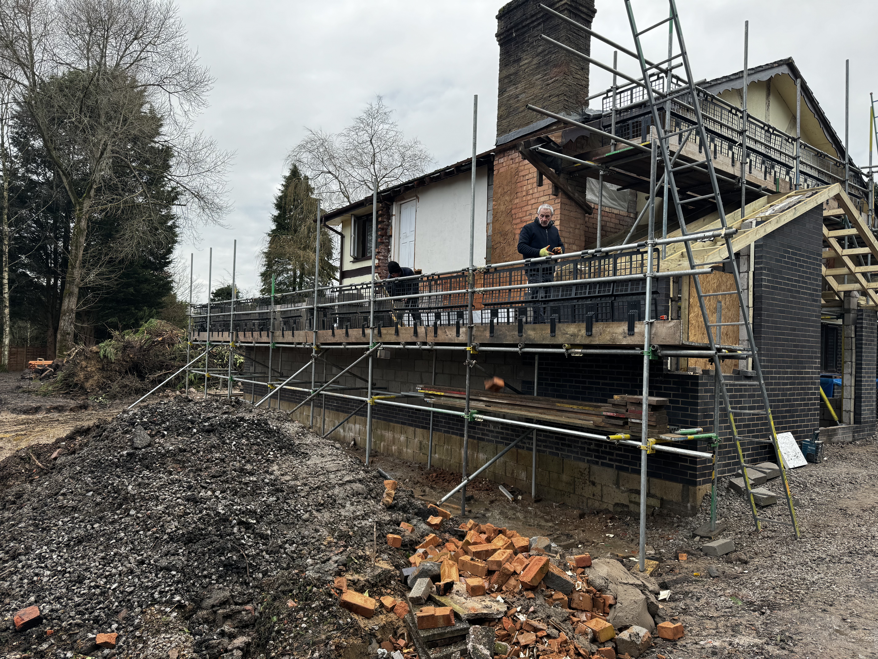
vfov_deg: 56.8
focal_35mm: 24
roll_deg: -1.2
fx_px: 609
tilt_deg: +1.4
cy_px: 330
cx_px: 439
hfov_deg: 71.6
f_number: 1.78
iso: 64
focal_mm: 6.86
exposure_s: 1/167
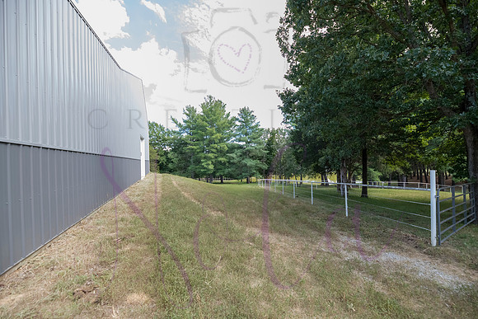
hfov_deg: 102.1
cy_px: 162
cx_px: 245
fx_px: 193
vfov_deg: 79.1
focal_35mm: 15
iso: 800
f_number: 4
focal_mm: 14
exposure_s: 1/500
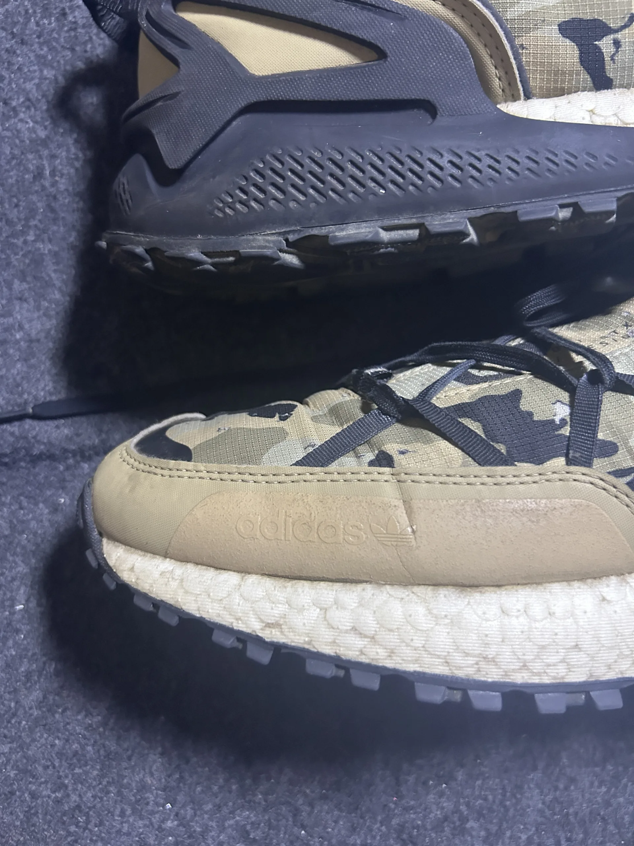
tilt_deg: -76.0
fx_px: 635
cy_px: 423
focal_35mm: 26
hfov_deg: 53.1
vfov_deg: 67.3
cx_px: 317
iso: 500
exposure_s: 1/50
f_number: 1.5
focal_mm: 5.7
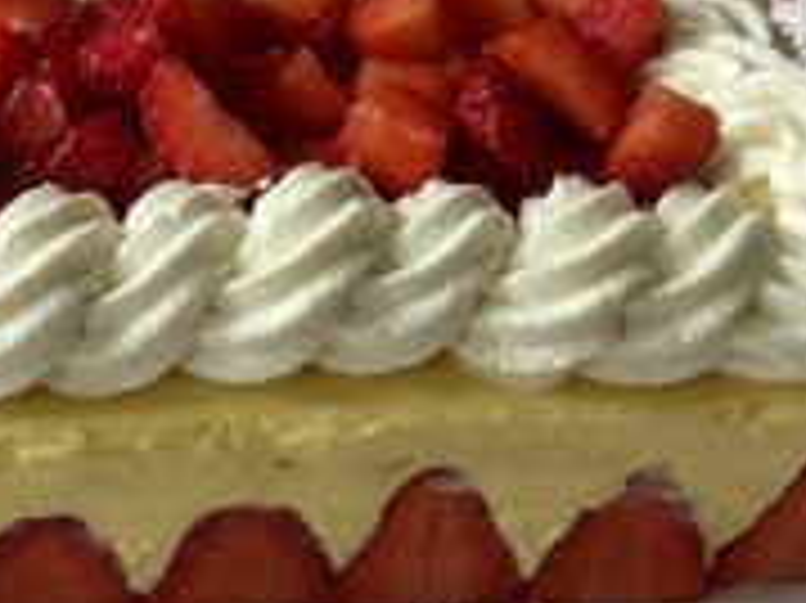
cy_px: 387
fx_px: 2257
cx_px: -34
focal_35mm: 97
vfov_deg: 15.2
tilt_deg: -45.0
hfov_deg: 19.6
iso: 125
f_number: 1.8
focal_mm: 4.25
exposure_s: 1/94
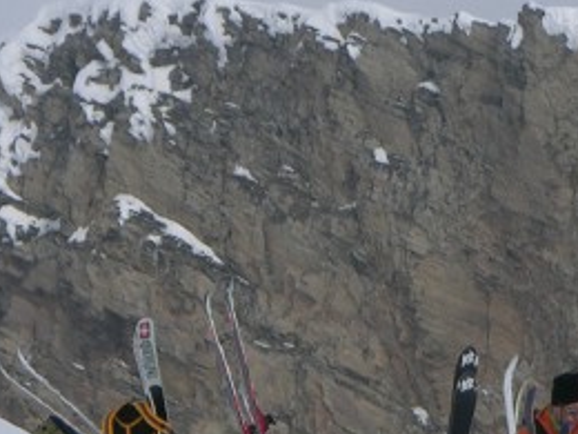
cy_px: 338
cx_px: 838
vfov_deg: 2.5
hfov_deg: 3.3
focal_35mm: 591
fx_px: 9868
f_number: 6.9
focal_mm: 37.7
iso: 50
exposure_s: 1/622
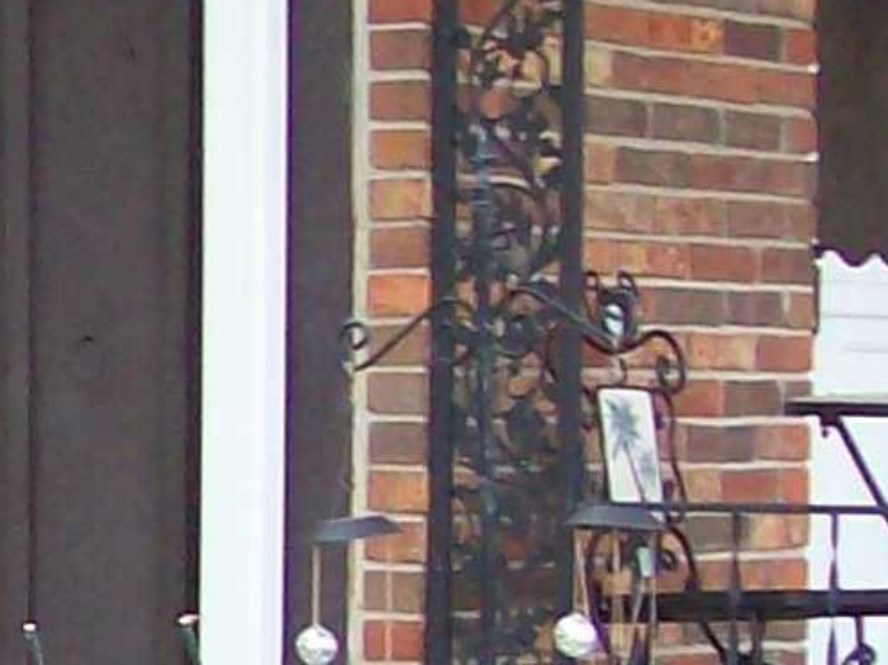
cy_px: 399
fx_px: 5282
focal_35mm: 206
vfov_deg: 7.2
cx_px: -1032
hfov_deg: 8.9
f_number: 2.7
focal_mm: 6
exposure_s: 1/128
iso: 80
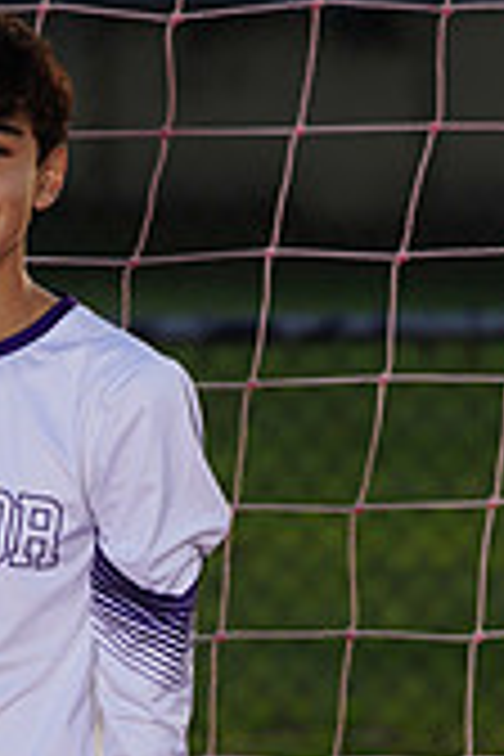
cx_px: -142
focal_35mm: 780
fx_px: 16379
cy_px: 1058
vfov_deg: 2.6
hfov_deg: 1.8
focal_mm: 226
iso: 200
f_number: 5.6
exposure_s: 1/250
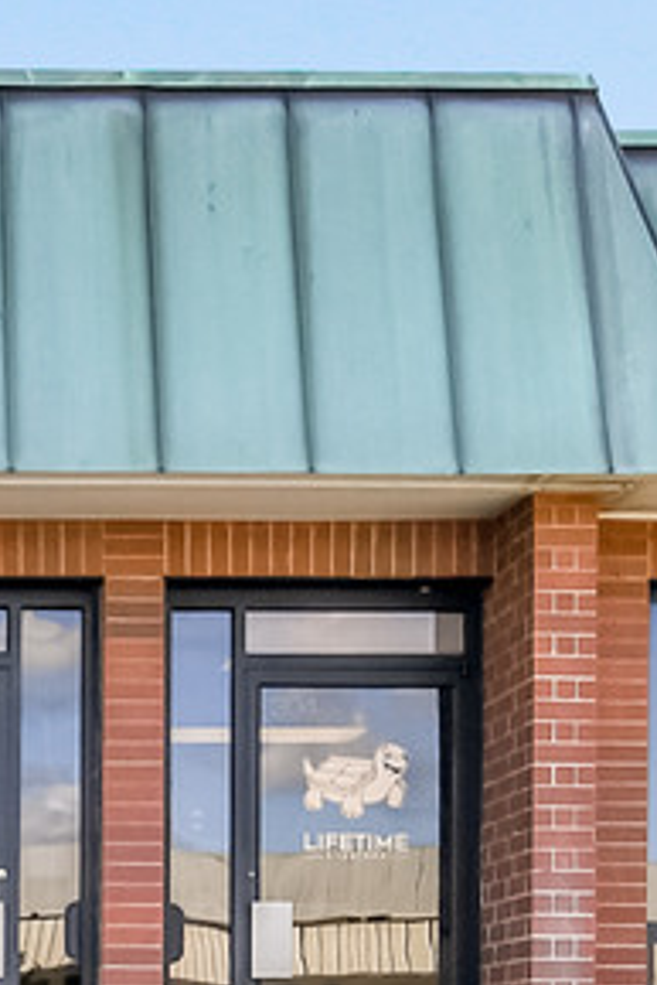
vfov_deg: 23.5
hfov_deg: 15.7
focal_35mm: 84
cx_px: -109
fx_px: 2297
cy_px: 883
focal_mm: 10
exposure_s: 1/1250
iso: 400
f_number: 8
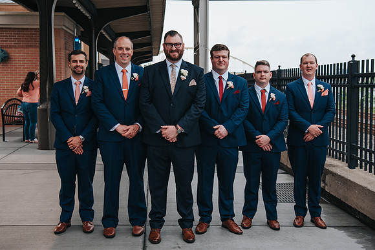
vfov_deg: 27.8
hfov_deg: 40.7
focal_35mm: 49
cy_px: 109
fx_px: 506
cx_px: 192
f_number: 4
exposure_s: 1/320
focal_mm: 40
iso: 110
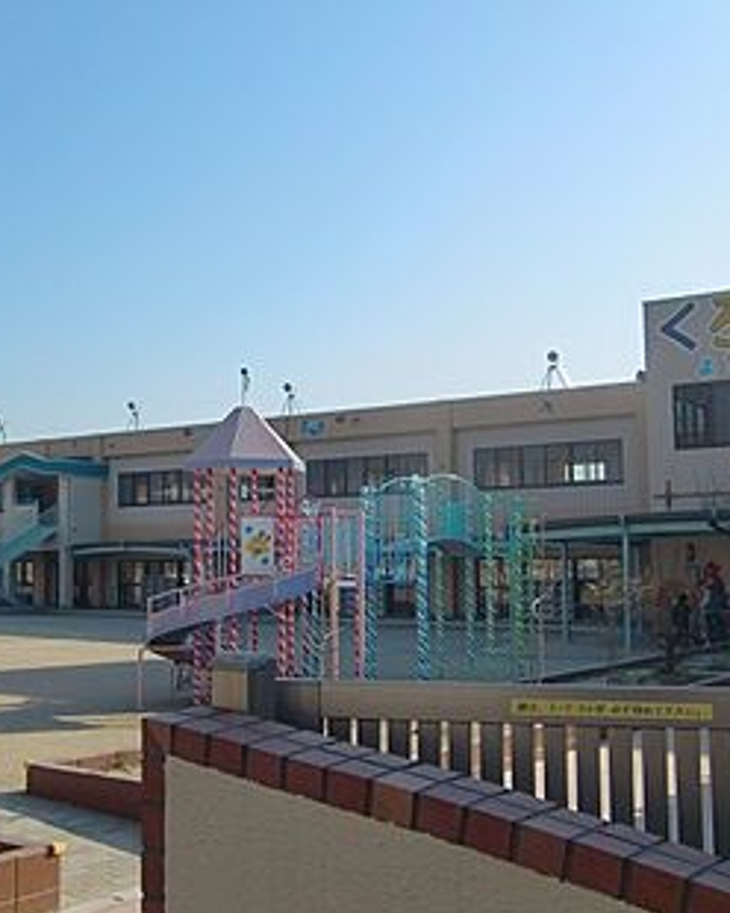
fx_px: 1188
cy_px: 465
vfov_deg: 42.0
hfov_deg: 33.9
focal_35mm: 44
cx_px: 253
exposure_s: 1/200
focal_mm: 5.8
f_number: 7.2
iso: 64
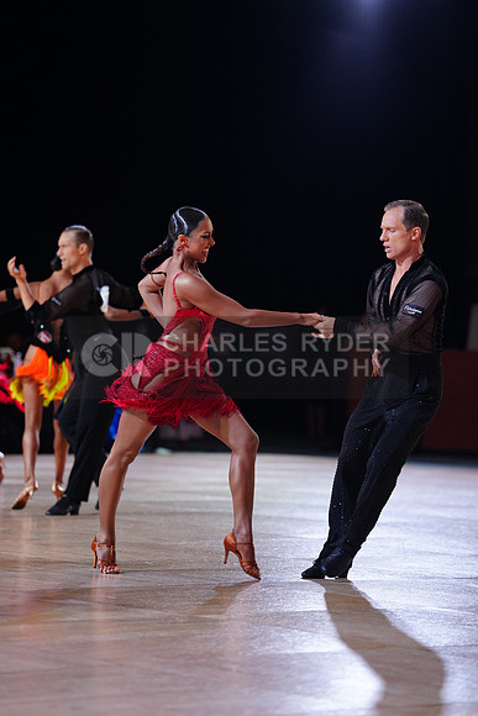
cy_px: 358
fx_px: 2826
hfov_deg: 9.7
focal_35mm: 142
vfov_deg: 14.4
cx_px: 239
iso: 640
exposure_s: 1/500
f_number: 2.8
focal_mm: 142
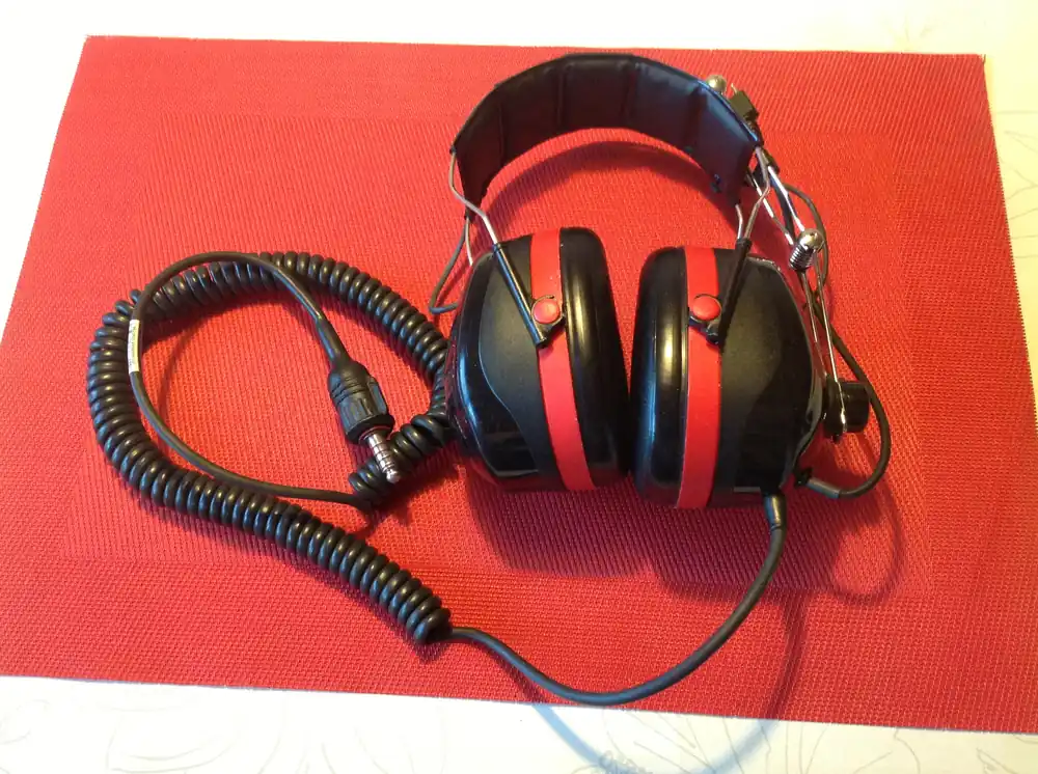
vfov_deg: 40.6
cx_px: 519
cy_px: 387
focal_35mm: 35
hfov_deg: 52.7
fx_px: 1048
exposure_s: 1/15
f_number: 2.4
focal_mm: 4.28
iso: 250
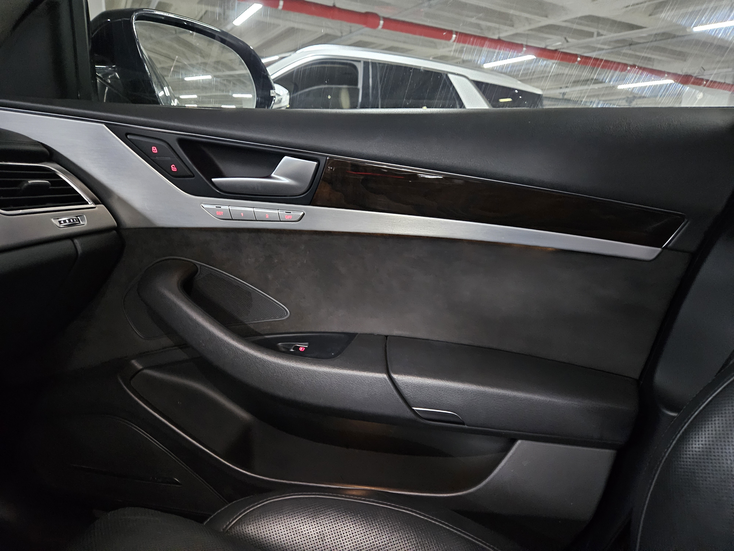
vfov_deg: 58.9
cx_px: 367
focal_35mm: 23
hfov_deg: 73.9
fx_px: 488
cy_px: 276
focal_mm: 5.4
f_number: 1.8
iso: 1600
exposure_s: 1/24
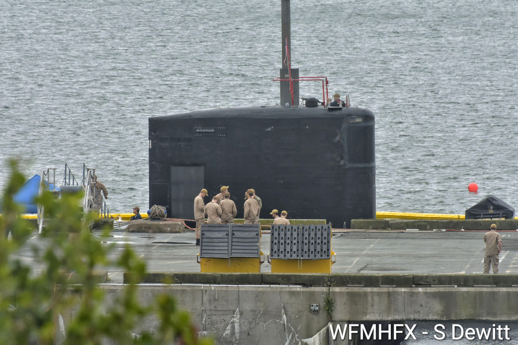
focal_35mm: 450
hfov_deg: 4.6
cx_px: 259
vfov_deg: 3.1
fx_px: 6475
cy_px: 172
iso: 1000
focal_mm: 300
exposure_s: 1/833
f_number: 8
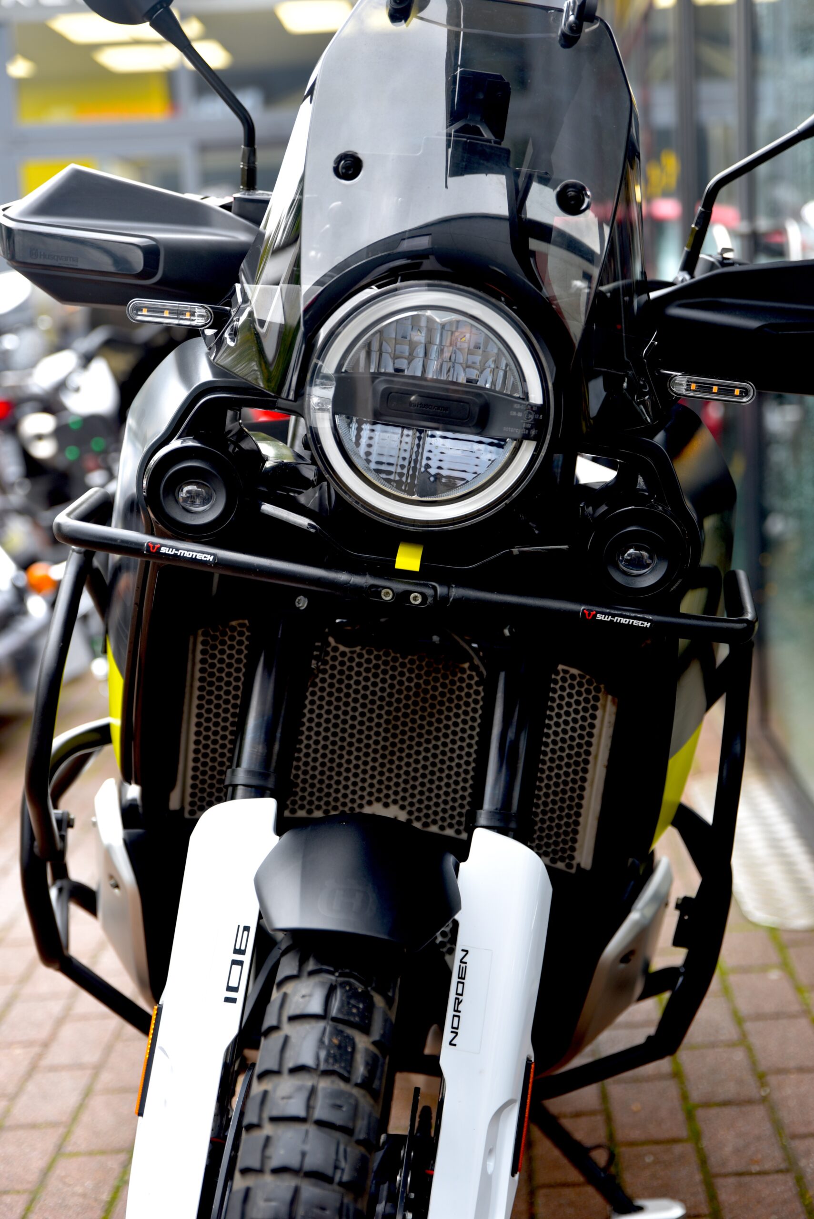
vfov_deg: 32.4
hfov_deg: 21.9
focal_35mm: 62
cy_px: 610
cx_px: 407
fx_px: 2101
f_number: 2.8
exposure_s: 1/60
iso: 100
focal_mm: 62
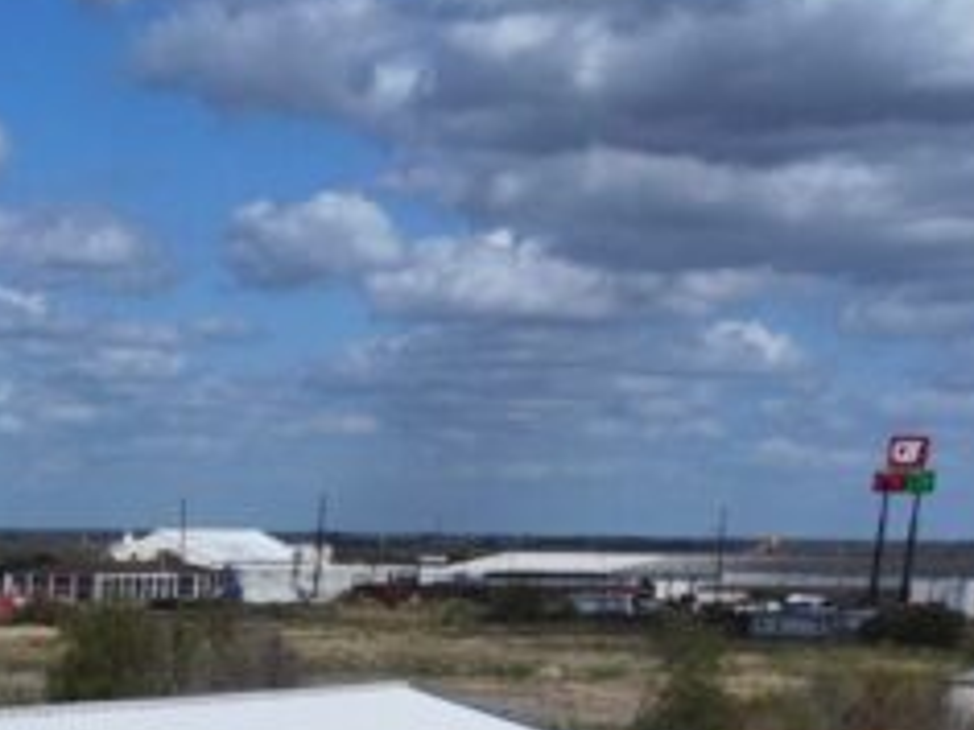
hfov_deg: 17.3
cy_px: 1454
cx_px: -417
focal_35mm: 104
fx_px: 2926
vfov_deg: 12.5
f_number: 2.8
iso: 100
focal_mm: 12.29
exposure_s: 1/5000
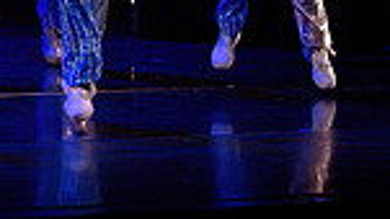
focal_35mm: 316
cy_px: -219
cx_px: -338
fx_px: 3268
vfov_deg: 3.8
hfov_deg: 6.7
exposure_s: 1/200
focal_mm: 75
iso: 1600
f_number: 2.8
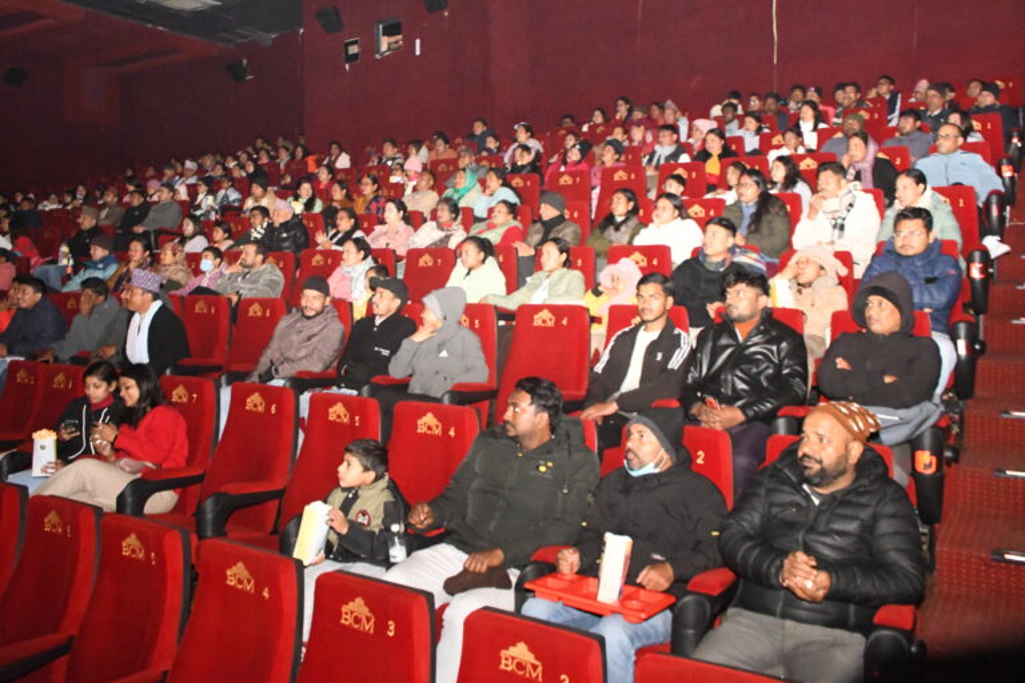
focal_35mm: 30
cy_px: 342
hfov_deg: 61.9
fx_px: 854
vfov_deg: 43.6
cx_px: 512
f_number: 4.5
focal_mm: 20
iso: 12800
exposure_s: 1/160
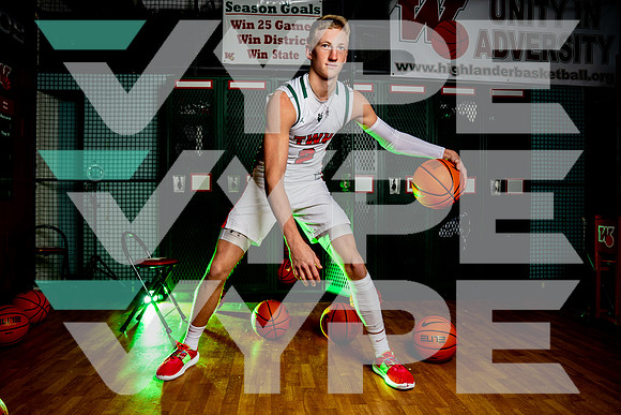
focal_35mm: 24
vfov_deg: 53.2
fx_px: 414
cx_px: 310
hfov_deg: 73.7
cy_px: 208
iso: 200
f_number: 5
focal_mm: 24
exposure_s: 1/200
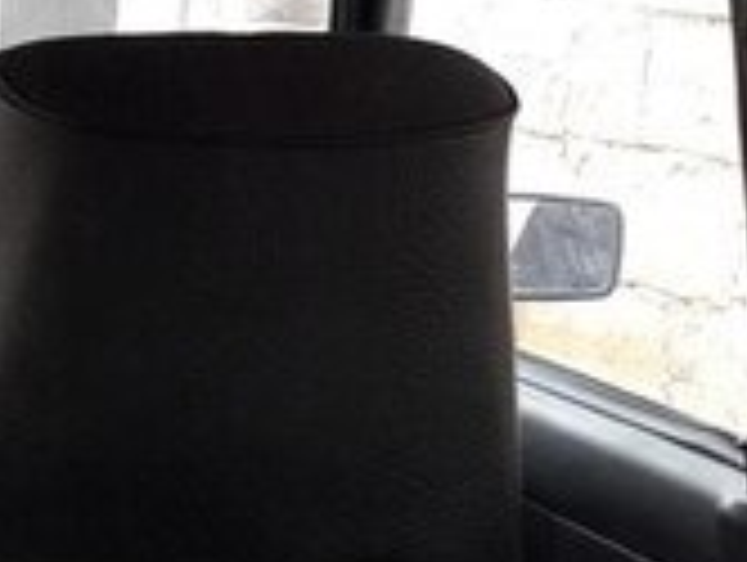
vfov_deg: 13.4
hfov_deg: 15.7
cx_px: -500
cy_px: 371
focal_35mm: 111
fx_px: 2399
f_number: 1.9
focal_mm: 3.7
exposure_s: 1/50
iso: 50
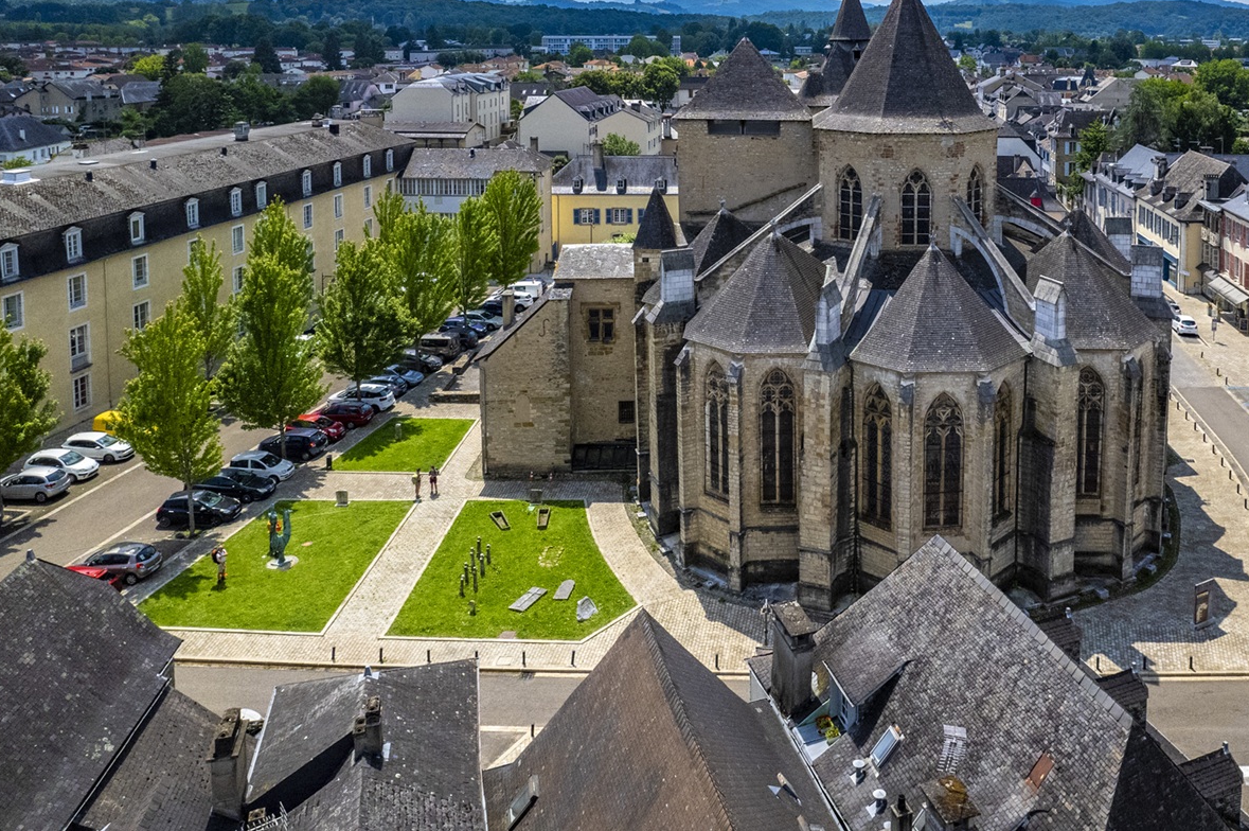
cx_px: 768
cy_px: 303
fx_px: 971
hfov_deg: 64.7
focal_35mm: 28
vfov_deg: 45.9
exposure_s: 1/400
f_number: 2.8
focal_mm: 8.38
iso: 800
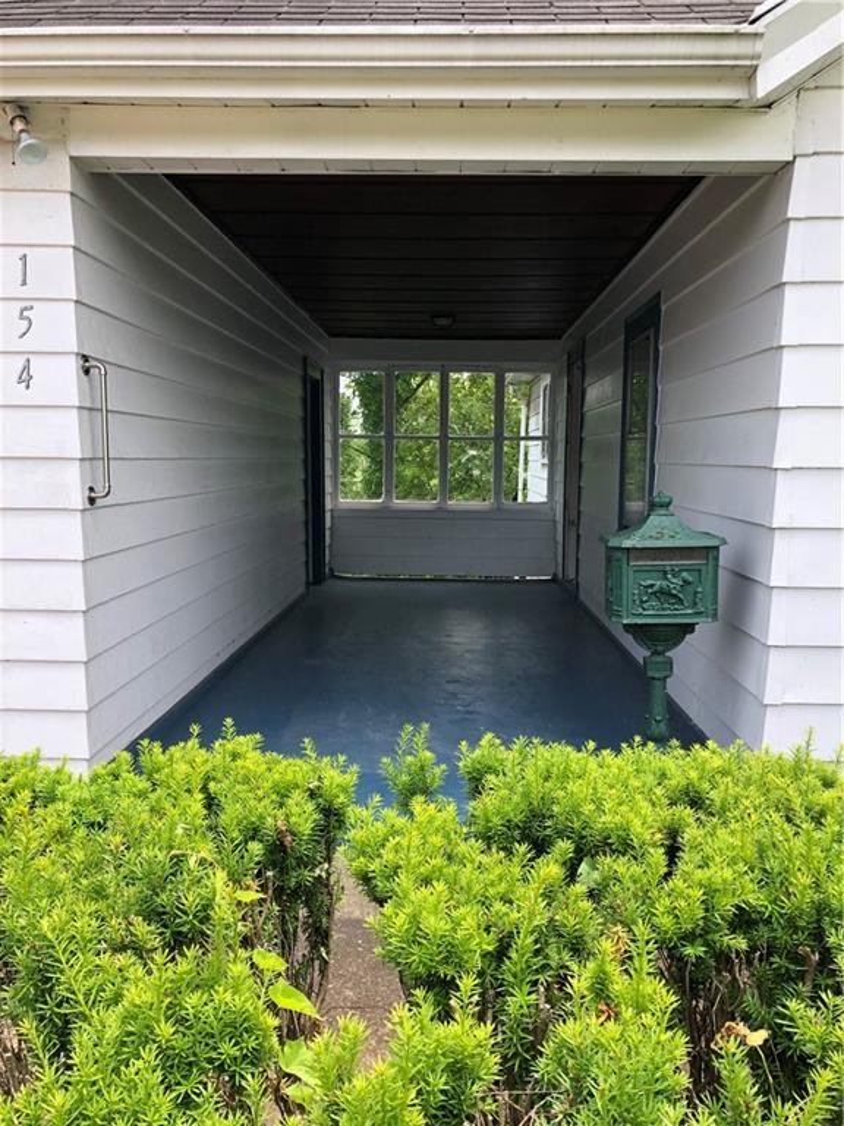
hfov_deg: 49.7
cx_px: 422
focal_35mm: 28
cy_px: 563
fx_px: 910
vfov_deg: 63.4
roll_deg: -1.2
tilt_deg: -5.8
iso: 20
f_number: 1.8
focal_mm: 4
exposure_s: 1/337
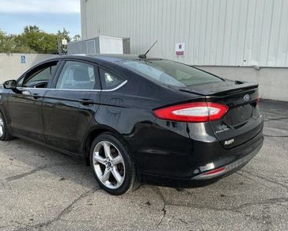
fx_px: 256
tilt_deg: -9.5
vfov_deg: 48.6
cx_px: 132
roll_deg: +0.1
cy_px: 116
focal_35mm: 30
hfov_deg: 58.6
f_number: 1.8
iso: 25
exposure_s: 1/409
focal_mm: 3
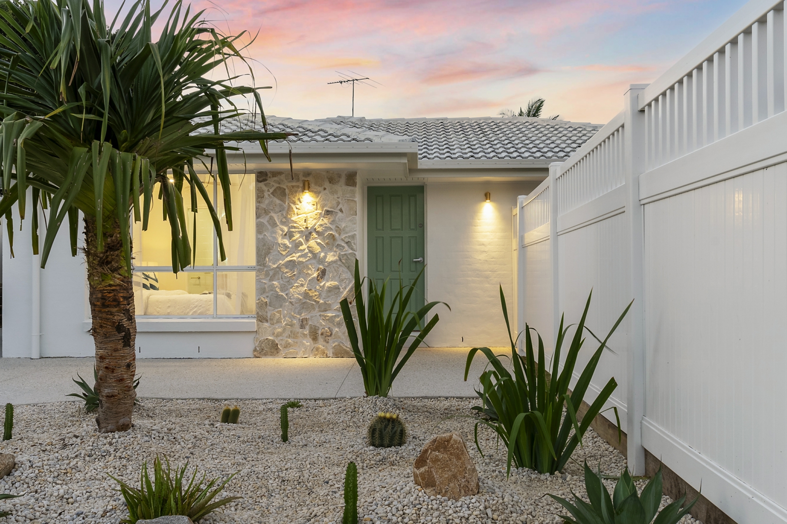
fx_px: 656
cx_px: 394
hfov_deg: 61.9
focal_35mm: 30
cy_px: 262
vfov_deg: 43.6
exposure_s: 1/20
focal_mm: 20
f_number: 11
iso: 400
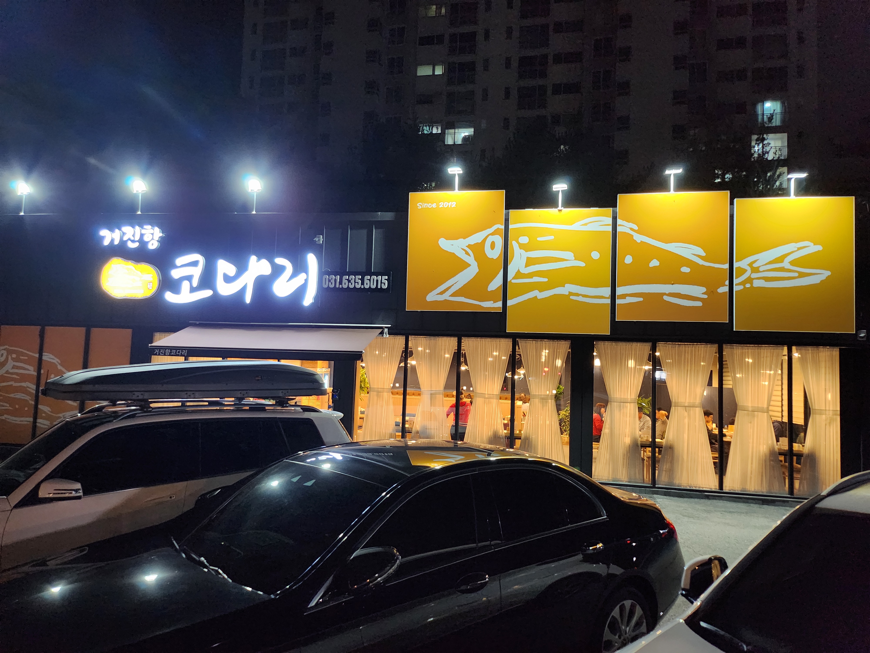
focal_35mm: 24
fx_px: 603
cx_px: 435
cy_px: 326
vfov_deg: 56.8
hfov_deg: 71.6
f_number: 1.8
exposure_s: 1/120
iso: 1000
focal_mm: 5
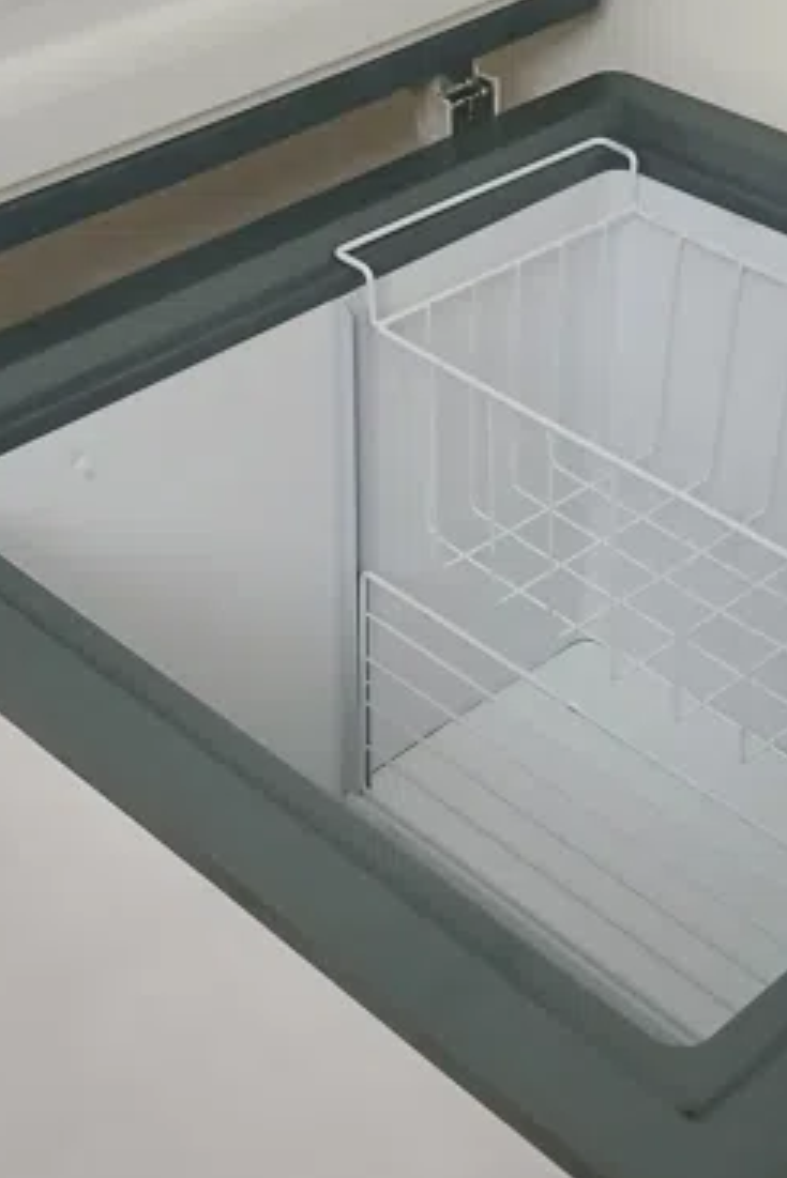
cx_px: 418
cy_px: 456
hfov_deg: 27.5
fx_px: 1605
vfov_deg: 40.1
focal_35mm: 49
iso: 400
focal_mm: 3.98
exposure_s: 1/25
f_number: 1.8
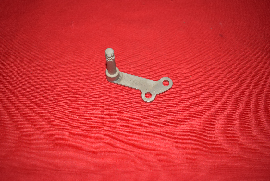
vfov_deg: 30.9
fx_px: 326
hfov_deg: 44.9
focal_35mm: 44
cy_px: 90
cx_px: 135
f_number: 5
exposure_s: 1/200
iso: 400
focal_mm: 29
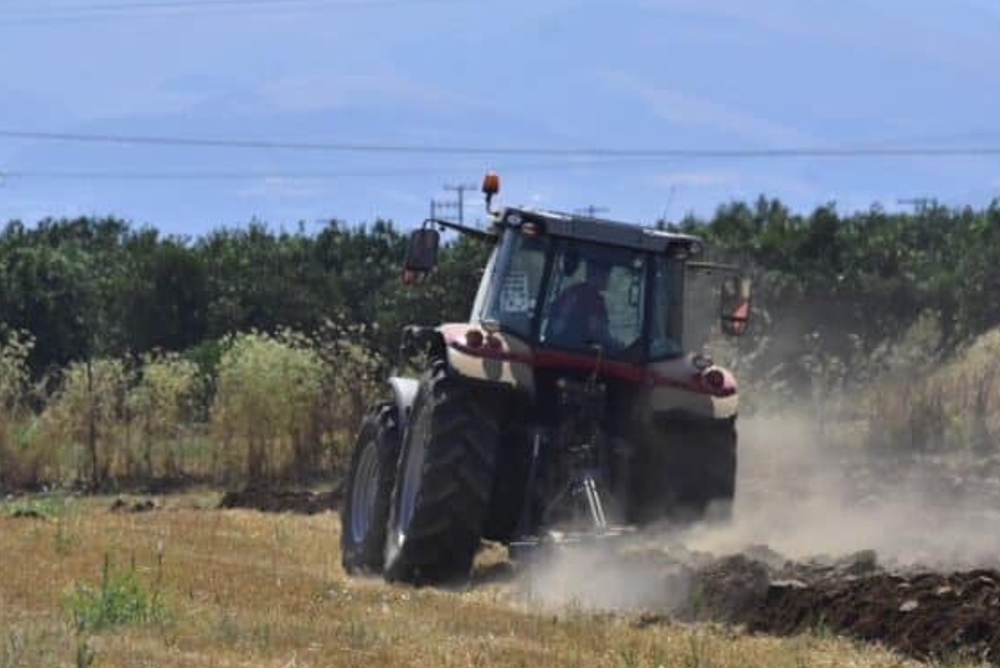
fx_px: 10338
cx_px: 539
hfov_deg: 5.5
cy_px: 363
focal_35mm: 372
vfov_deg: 3.7
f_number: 5.6
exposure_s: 1/8000
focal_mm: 180
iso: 1250
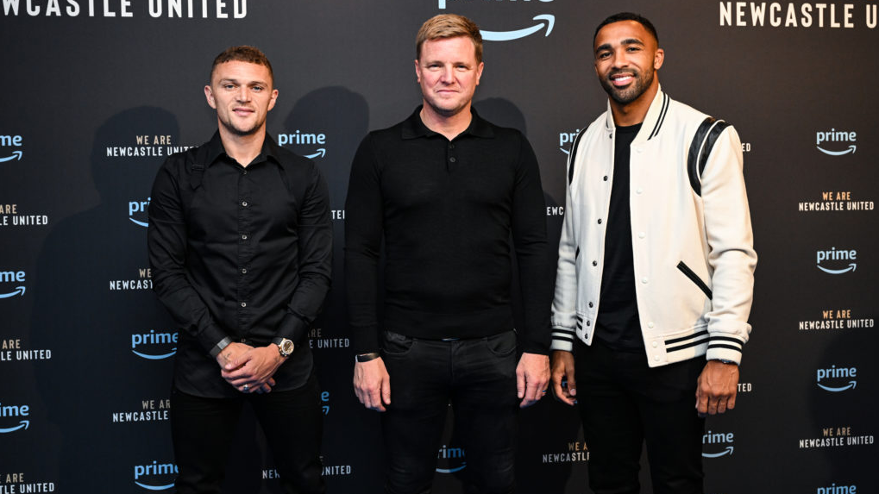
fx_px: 932
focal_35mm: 40
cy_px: 222
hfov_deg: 50.5
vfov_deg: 29.7
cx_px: 439
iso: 2000
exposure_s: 1/160
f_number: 4.5
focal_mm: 38
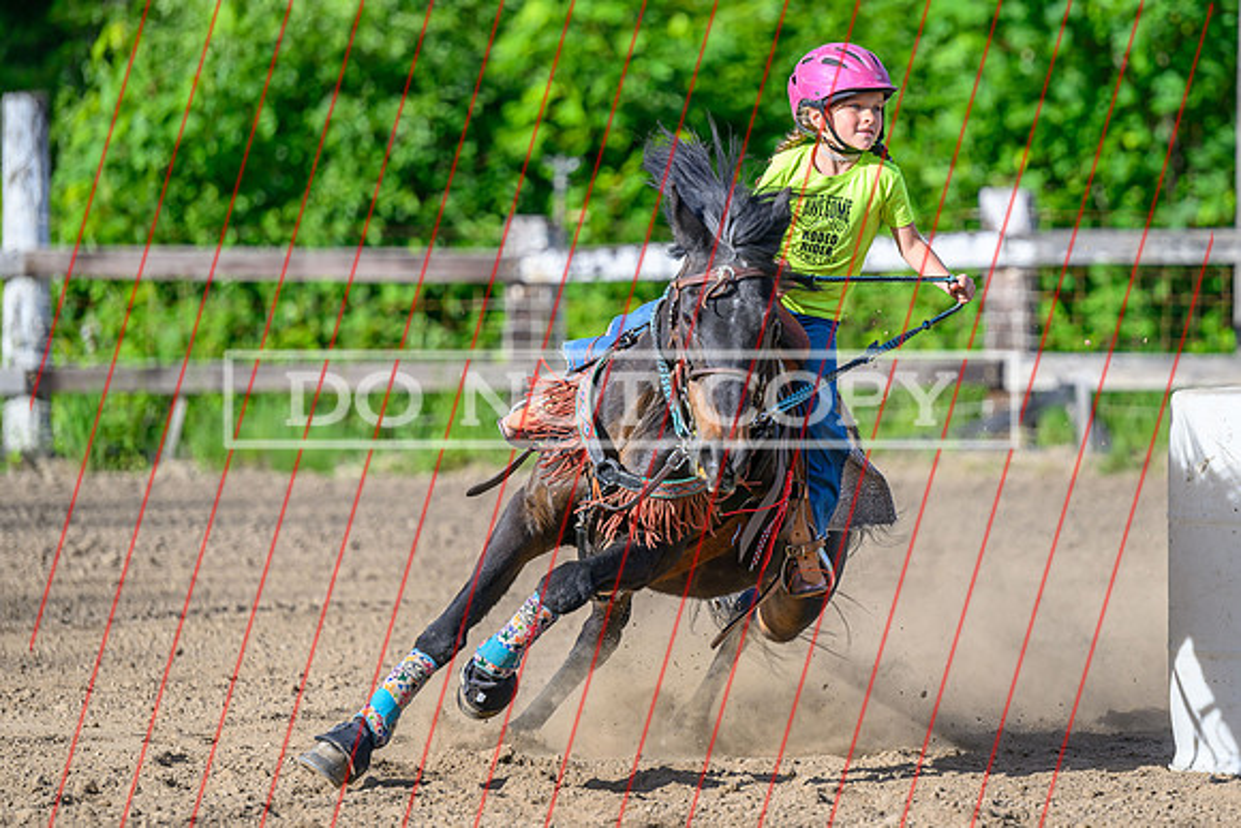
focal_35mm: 238
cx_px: 804
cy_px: 295
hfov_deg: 8.6
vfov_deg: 5.8
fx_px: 8208
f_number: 2.8
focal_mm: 170
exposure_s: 1/2500
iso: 250
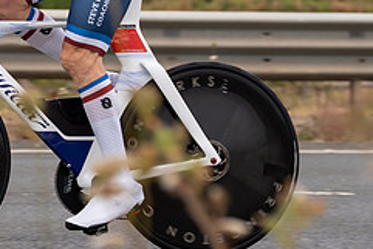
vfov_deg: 6.4
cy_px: 70
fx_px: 2219
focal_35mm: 214
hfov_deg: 9.5
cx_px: -86
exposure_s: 1/800
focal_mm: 70
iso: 100
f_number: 3.5
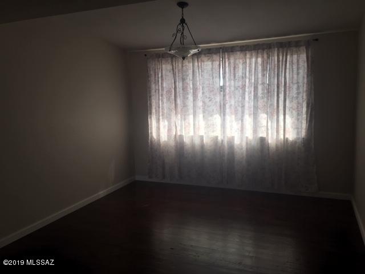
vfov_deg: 48.2
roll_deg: +2.5
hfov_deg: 61.7
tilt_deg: -7.1
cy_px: 137
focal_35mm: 29
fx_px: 306
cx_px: 182
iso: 25
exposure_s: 1/158
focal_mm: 4.15
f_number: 2.2
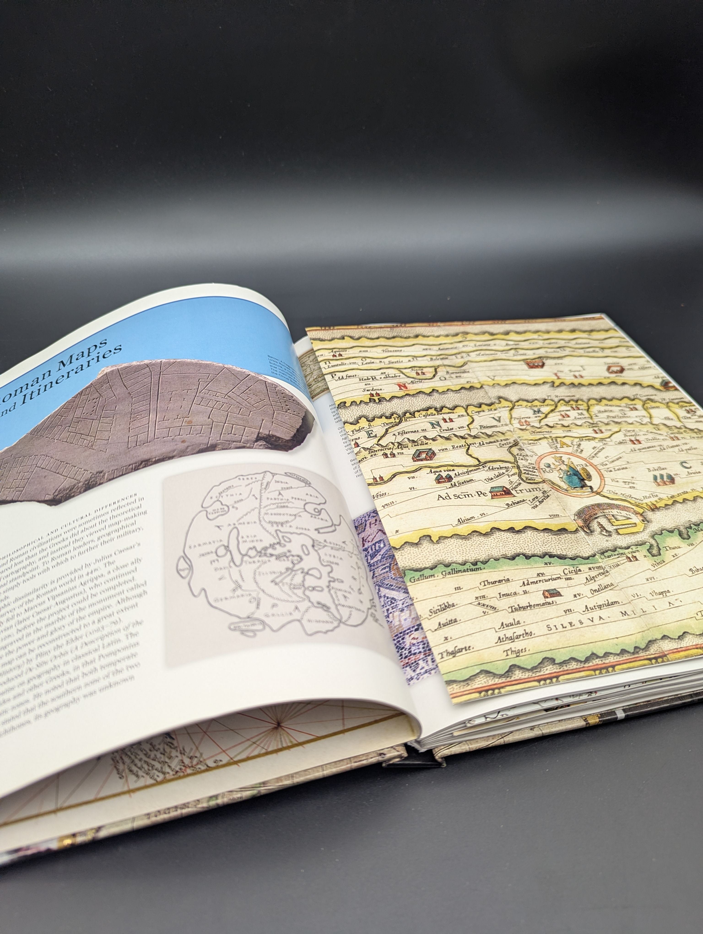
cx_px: 352
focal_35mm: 24
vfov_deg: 71.5
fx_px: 648
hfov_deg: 56.9
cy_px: 467
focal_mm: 6.81
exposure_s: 1/138
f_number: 1.85
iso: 65
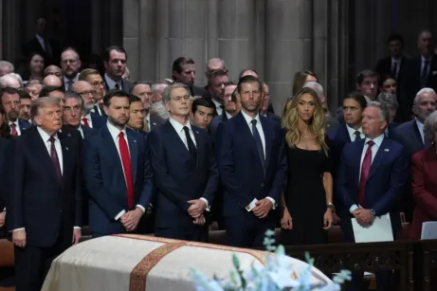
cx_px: 172
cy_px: 196
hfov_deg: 6.6
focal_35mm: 311
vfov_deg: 4.4
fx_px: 3774
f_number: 4.5
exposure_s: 1/400
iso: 5000
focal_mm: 191
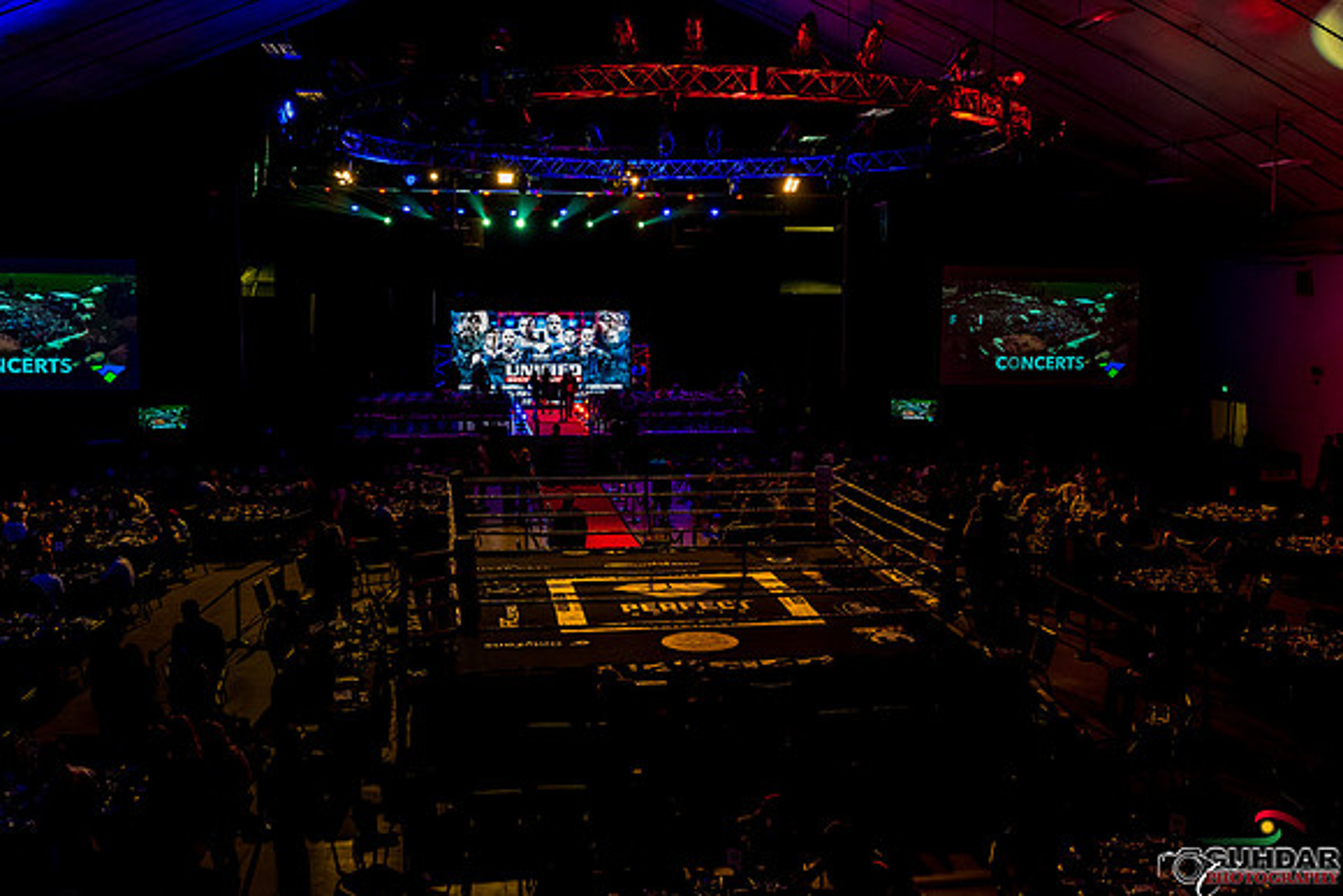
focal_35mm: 35
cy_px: 448
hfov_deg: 54.4
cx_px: 672
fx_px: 1306
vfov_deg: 37.9
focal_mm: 35
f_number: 4.5
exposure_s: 1/100
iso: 4000
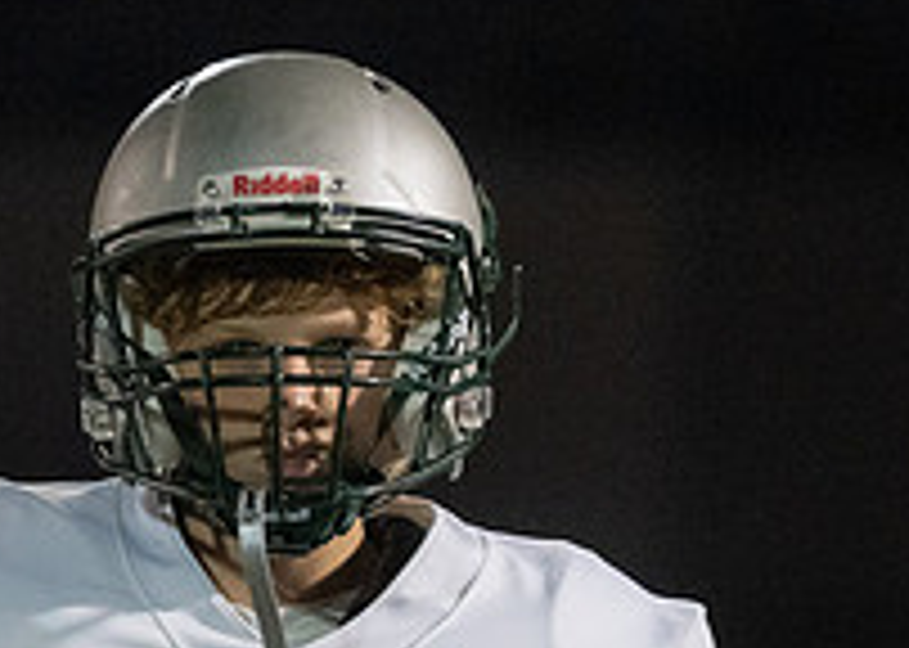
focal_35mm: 787
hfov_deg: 2.6
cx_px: 364
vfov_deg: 1.8
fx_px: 20304
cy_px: 898
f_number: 2.8
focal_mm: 200
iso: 6400
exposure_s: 1/1000
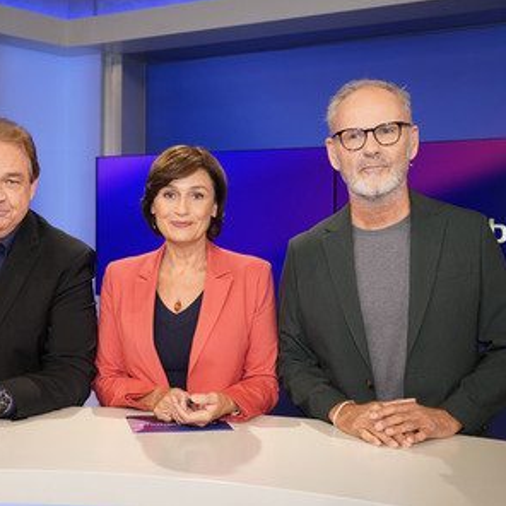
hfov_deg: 37.8
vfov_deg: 38.3
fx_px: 728
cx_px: 155
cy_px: 253
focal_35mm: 44
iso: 2000
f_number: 5
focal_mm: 34
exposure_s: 1/125
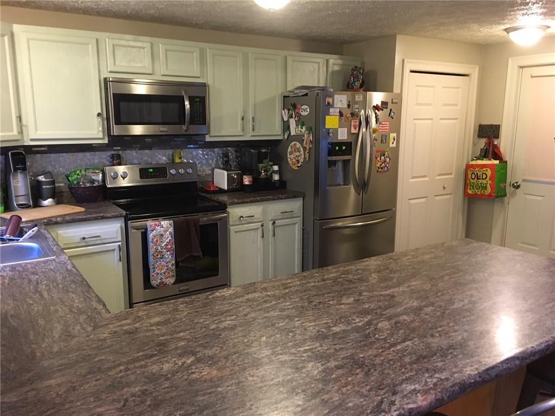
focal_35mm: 29
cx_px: 278
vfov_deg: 48.2
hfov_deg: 61.7
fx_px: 465
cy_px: 208
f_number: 2.2
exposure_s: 1/17
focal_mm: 4.15
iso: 200
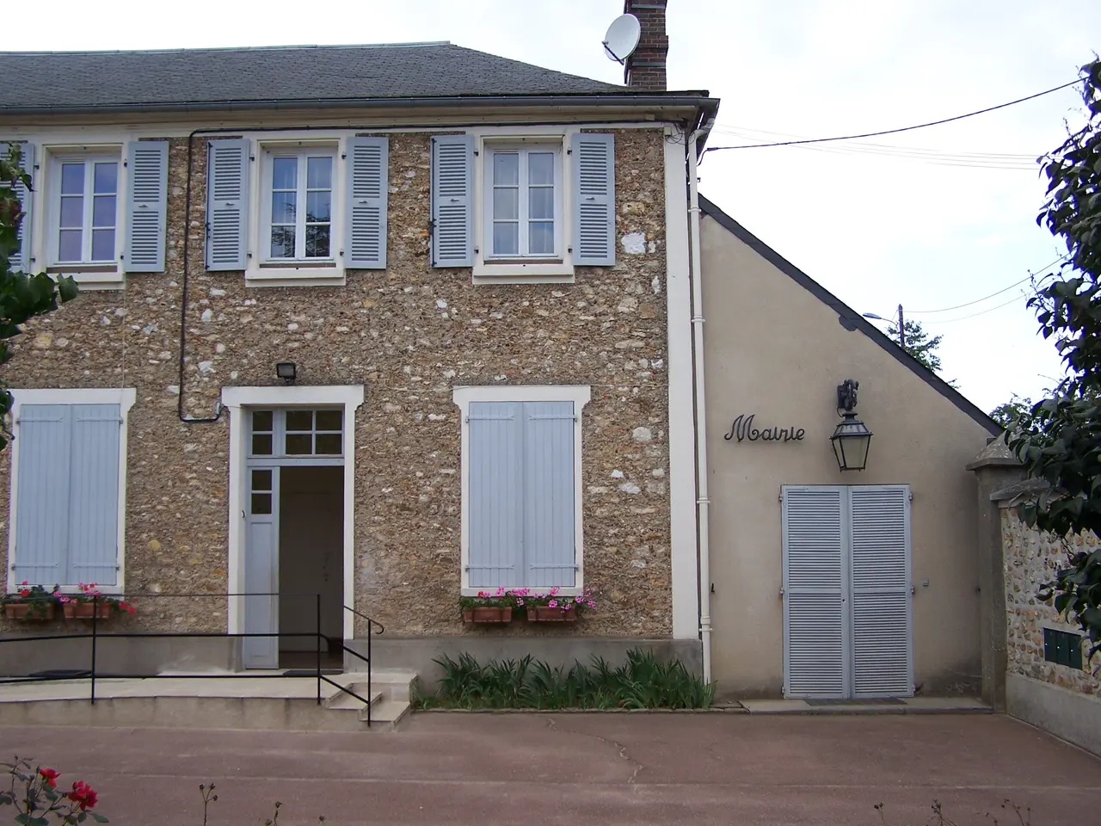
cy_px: 413
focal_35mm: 38
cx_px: 550
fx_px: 1209
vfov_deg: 37.7
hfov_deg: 49.0
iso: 80
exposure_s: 1/500
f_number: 2.8
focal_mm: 6.3
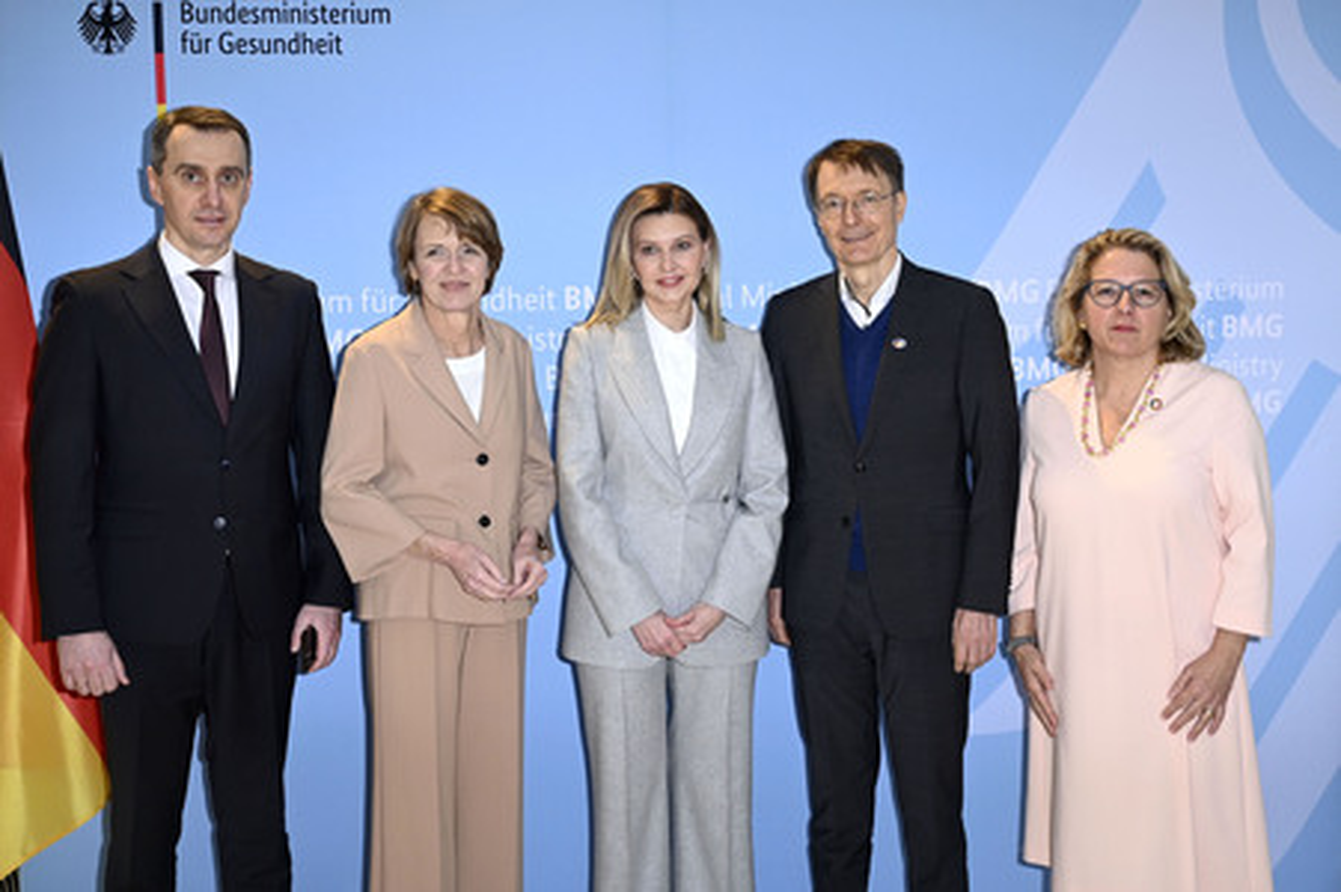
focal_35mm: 36
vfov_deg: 36.8
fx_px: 1340
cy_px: 446
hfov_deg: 53.2
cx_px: 670
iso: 1000
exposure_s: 1/125
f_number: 5
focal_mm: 36
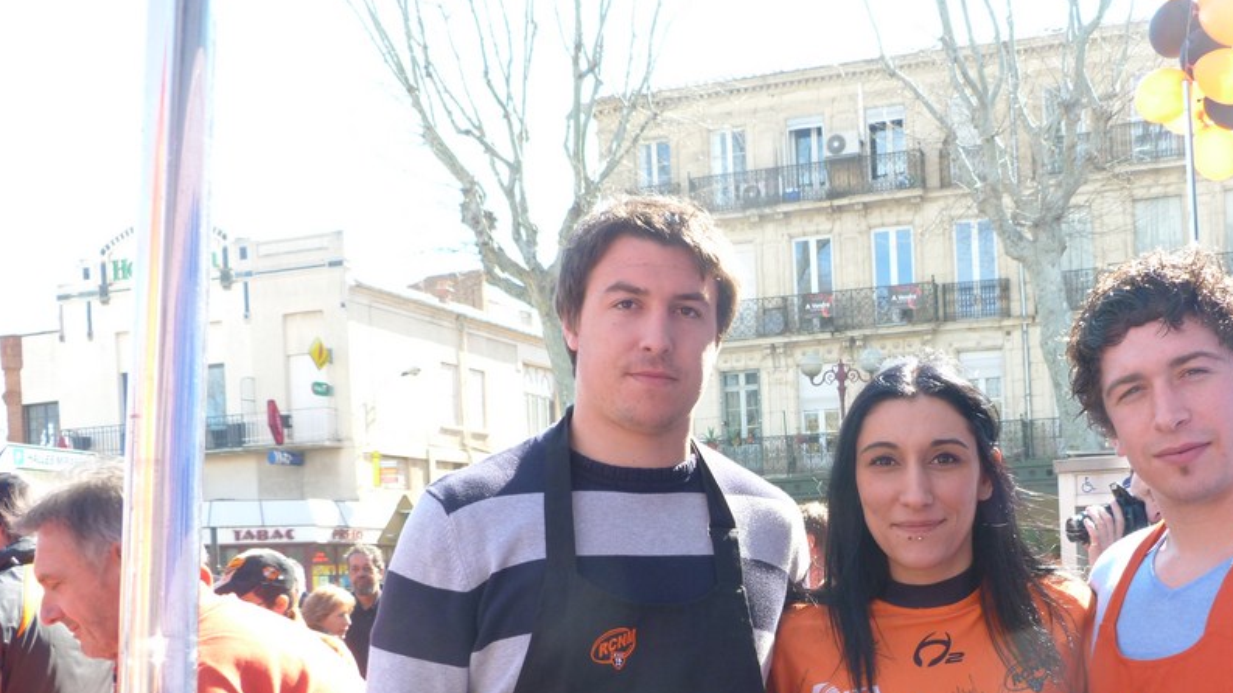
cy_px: 592
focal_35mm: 45
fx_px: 1471
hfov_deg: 45.0
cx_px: 782
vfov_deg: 25.9
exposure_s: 1/100
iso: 80
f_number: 3.2
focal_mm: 5.8
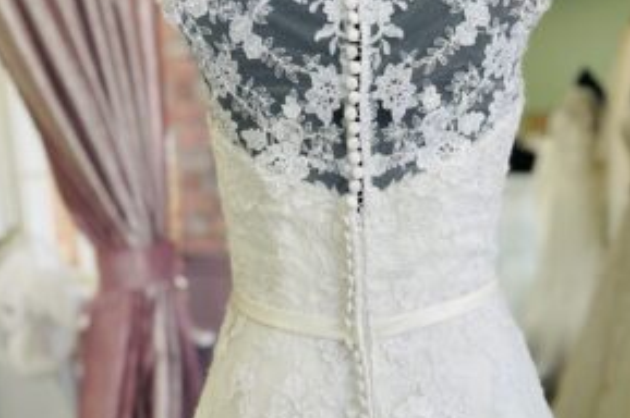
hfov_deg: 48.5
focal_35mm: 40
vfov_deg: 33.3
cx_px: 338
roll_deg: +4.5
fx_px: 699
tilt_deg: -5.9
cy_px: 199
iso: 32
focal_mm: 5.1
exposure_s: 1/133
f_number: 1.6
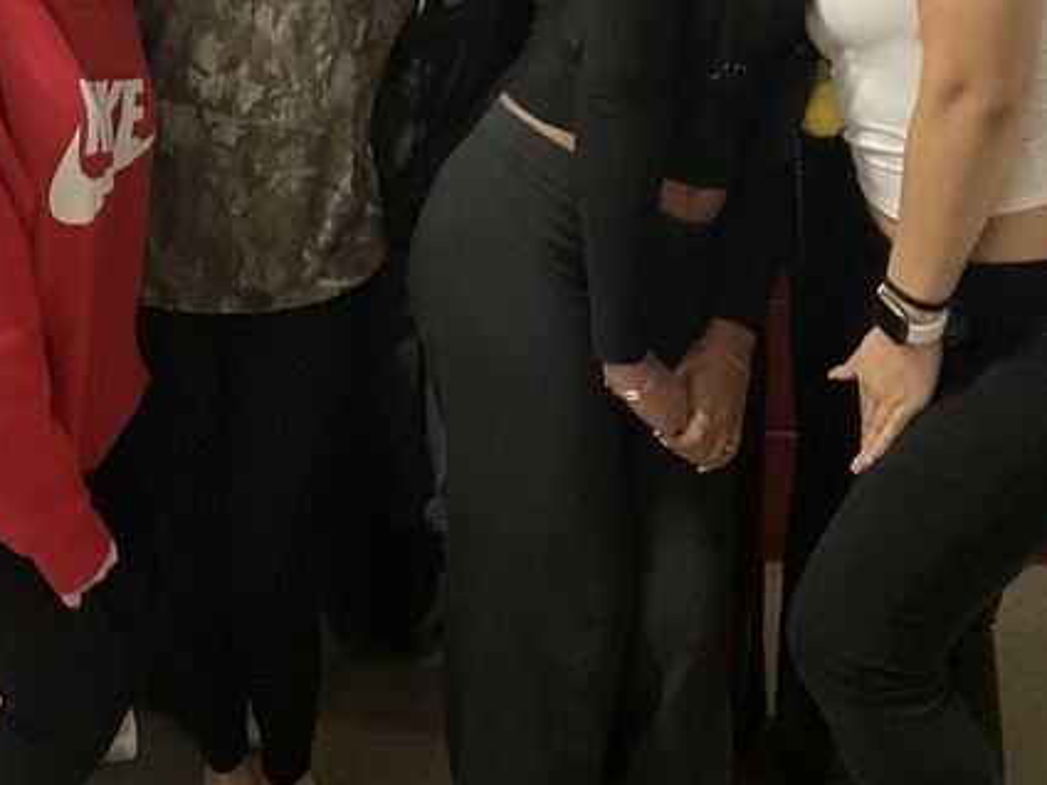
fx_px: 2117
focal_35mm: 70
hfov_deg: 26.9
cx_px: 133
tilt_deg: -13.6
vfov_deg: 20.3
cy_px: 0
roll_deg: +0.2
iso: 250
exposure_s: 1/60
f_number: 1.8
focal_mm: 3
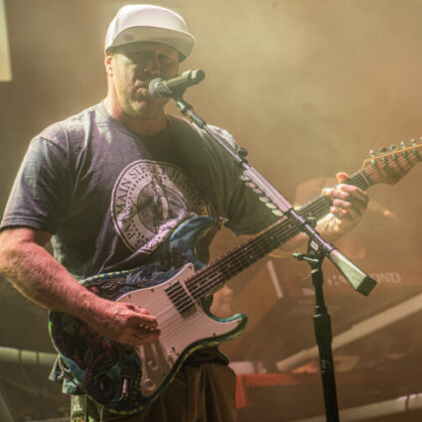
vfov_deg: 4.4
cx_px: 295
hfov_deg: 4.4
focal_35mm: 397
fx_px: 5476
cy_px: 211
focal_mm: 310
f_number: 8
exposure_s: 1/60
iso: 3200
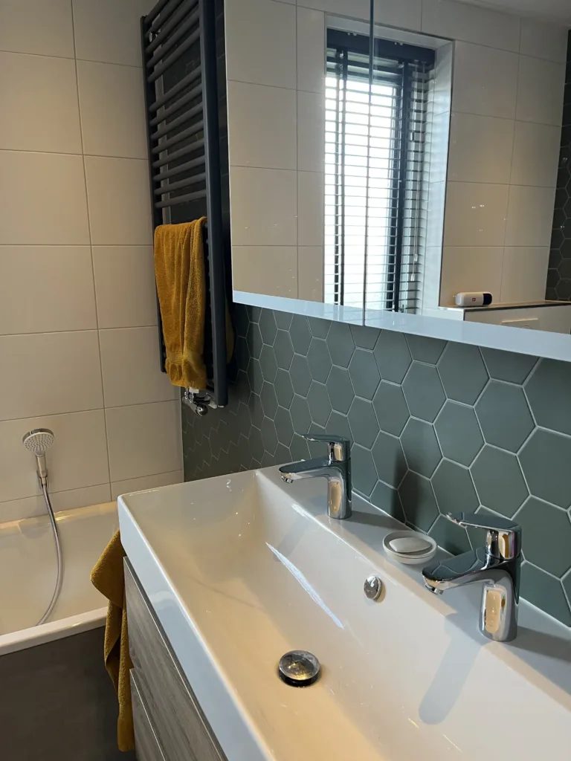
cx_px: 286
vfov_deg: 67.3
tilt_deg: -13.3
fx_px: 572
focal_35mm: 26
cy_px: 380
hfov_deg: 53.1
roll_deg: +1.2
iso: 80
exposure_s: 1/50
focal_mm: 5.1
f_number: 1.6
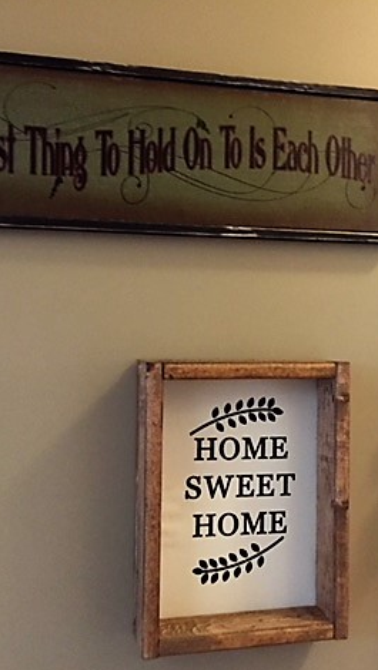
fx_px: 765
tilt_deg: +2.3
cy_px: 336
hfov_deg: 27.5
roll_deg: -0.9
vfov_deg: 47.3
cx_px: 261
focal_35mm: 43
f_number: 2.2
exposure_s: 1/15
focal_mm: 4.15
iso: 320
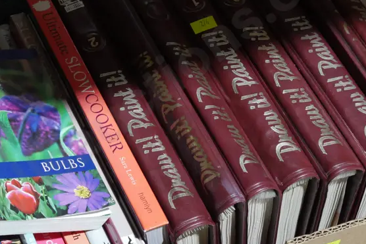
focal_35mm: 115
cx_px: 115
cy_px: 121
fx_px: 1169
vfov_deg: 11.9
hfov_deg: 17.7
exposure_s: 1/60
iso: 1600
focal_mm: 30
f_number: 6.3
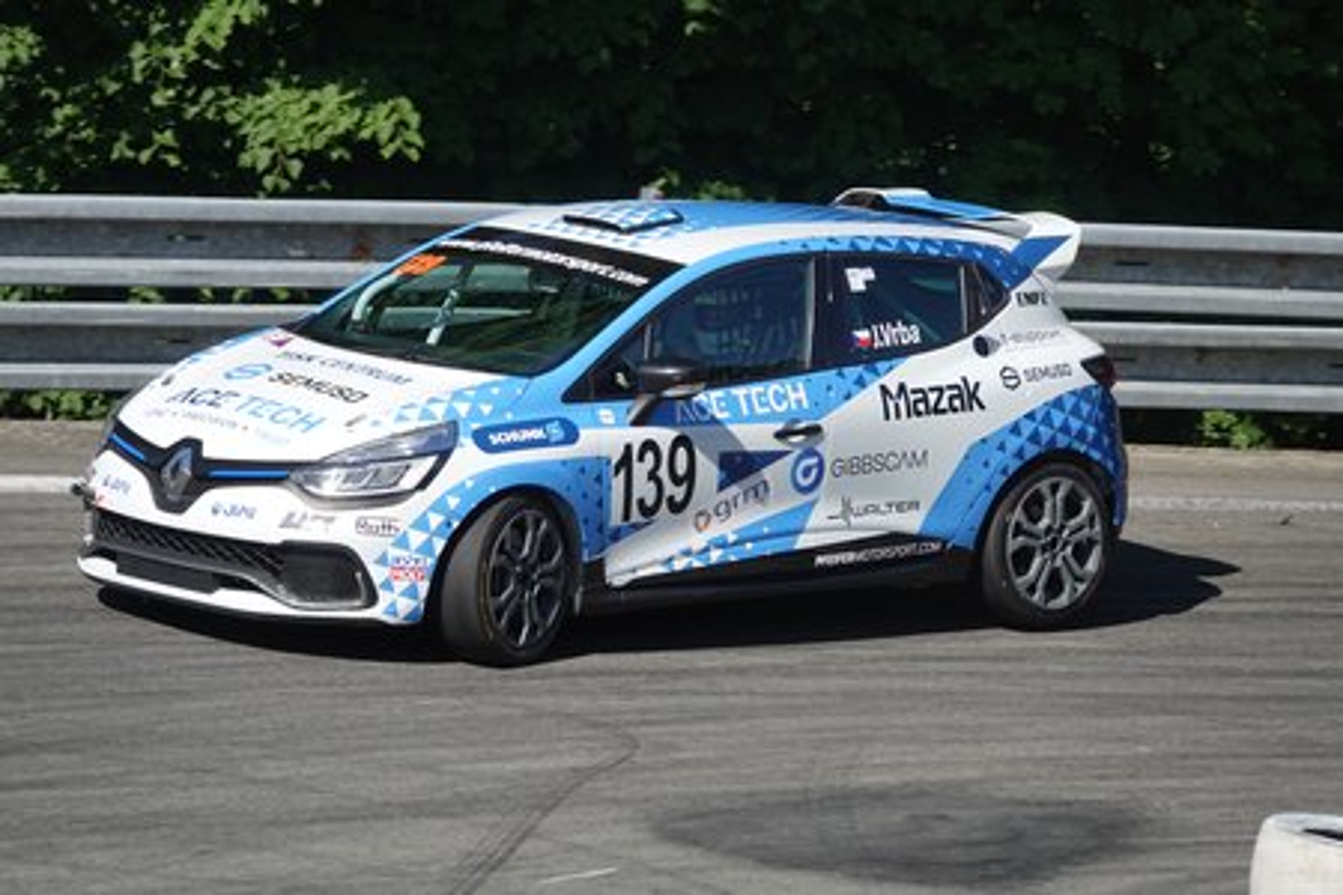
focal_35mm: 330
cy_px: 448
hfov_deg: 6.2
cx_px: 672
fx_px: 12310
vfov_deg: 4.2
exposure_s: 1/800
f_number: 4.5
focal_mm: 120.91
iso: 100
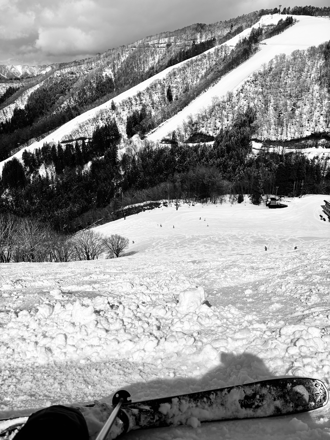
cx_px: 165
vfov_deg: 67.3
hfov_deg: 53.1
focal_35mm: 26
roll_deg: +0.1
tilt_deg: -22.9
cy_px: 220
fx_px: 330
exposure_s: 1/18868
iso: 50
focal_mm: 5.96
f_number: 1.6
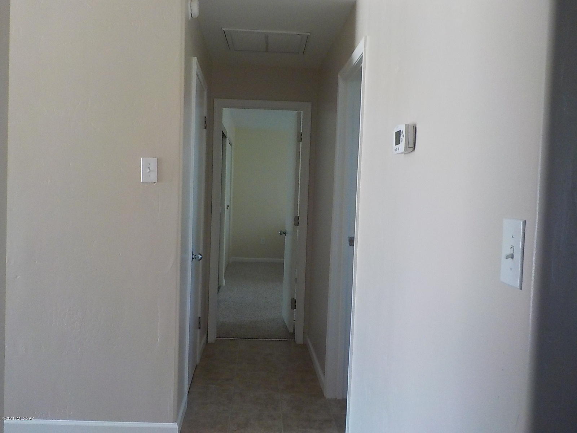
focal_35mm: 30
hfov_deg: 60.0
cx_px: 288
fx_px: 500
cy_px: 216
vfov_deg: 46.8
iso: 360
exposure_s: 1/30
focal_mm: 4.1
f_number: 3.3
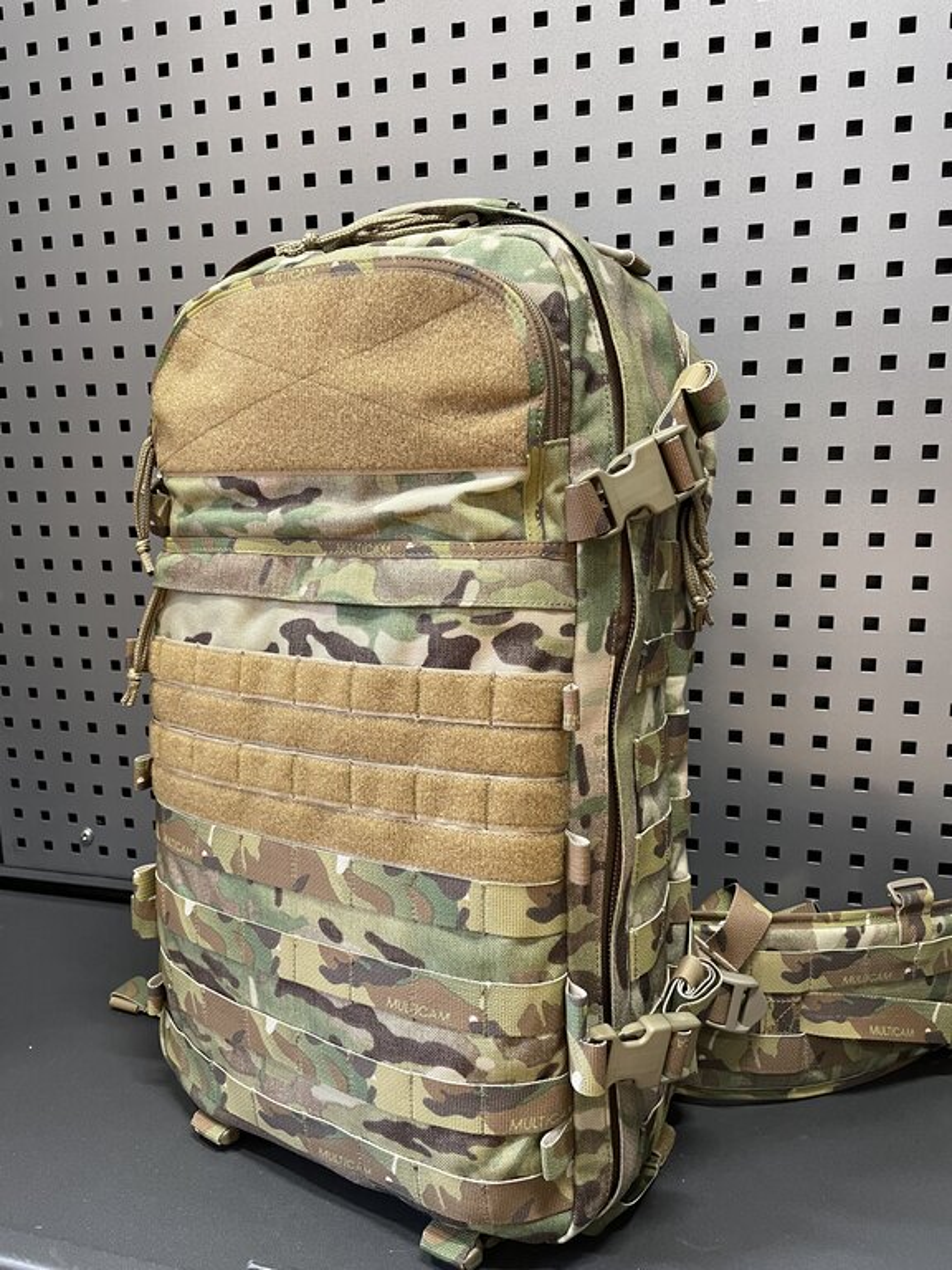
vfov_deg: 67.3
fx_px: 953
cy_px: 635
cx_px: 476
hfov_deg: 53.1
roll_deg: +0.2
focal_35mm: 26
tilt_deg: -10.5
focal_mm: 4.2
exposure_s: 1/50
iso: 200
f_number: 1.6
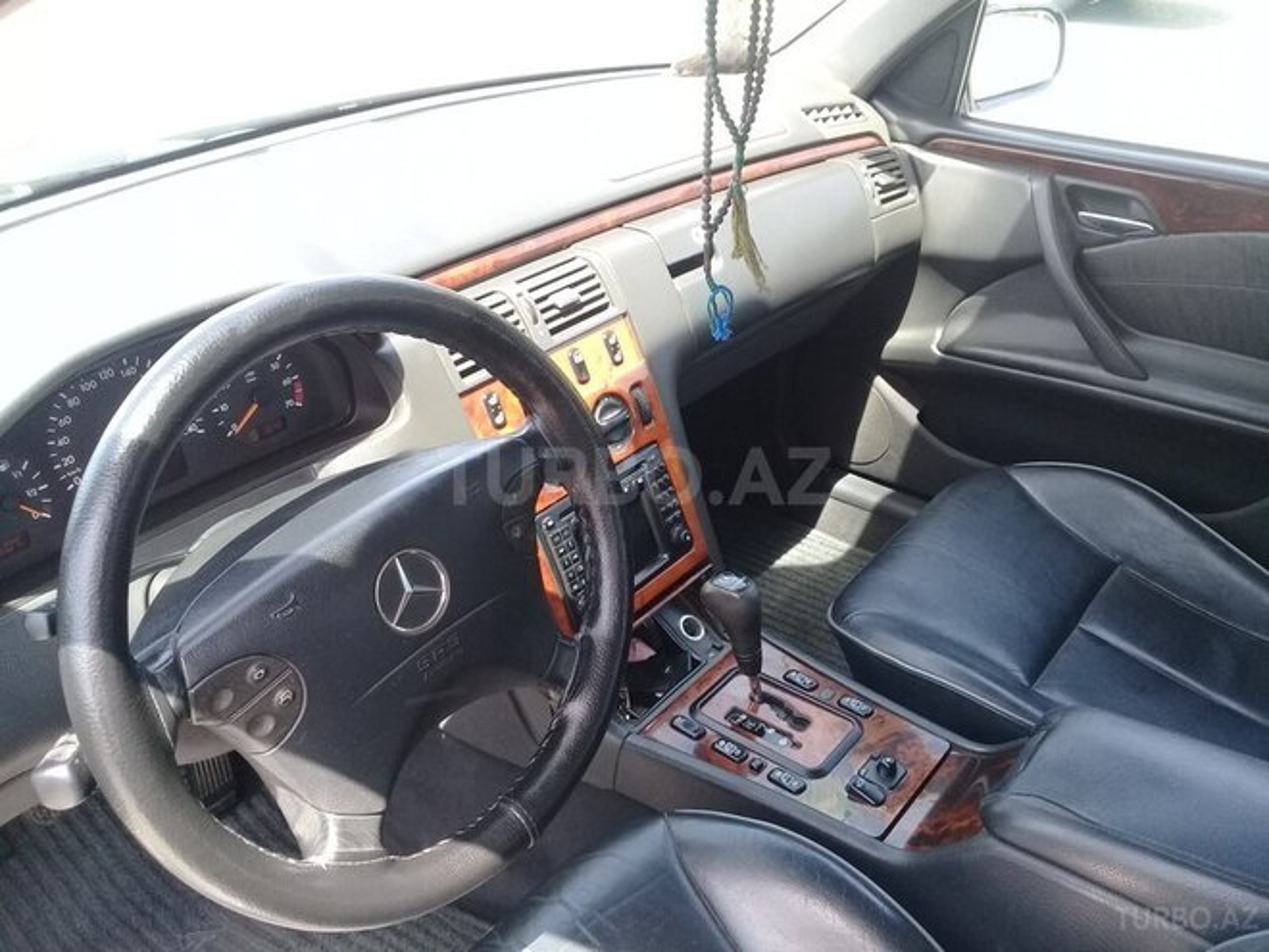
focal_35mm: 31
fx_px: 1136
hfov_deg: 58.4
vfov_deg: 45.4
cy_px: 476
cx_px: 634
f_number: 2.2
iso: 80
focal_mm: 3.3
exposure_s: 1/100
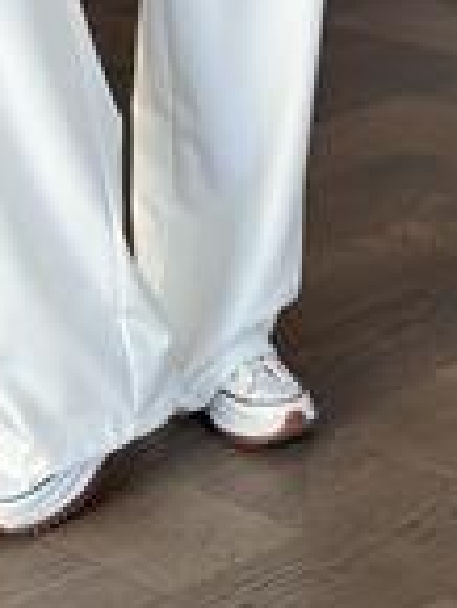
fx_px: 2953
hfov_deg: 8.8
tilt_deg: -20.5
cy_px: -394
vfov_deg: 11.1
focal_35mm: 168
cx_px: 92
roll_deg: +3.7
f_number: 1.78
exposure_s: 1/100
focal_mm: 6.86
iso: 125
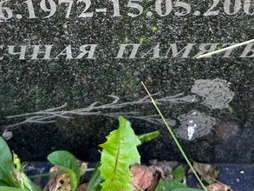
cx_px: 80
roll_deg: +2.8
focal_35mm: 71
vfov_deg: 19.1
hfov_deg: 27.2
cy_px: -63
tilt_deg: -39.4
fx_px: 521
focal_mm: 5.7
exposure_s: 1/150
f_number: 1.5
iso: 50
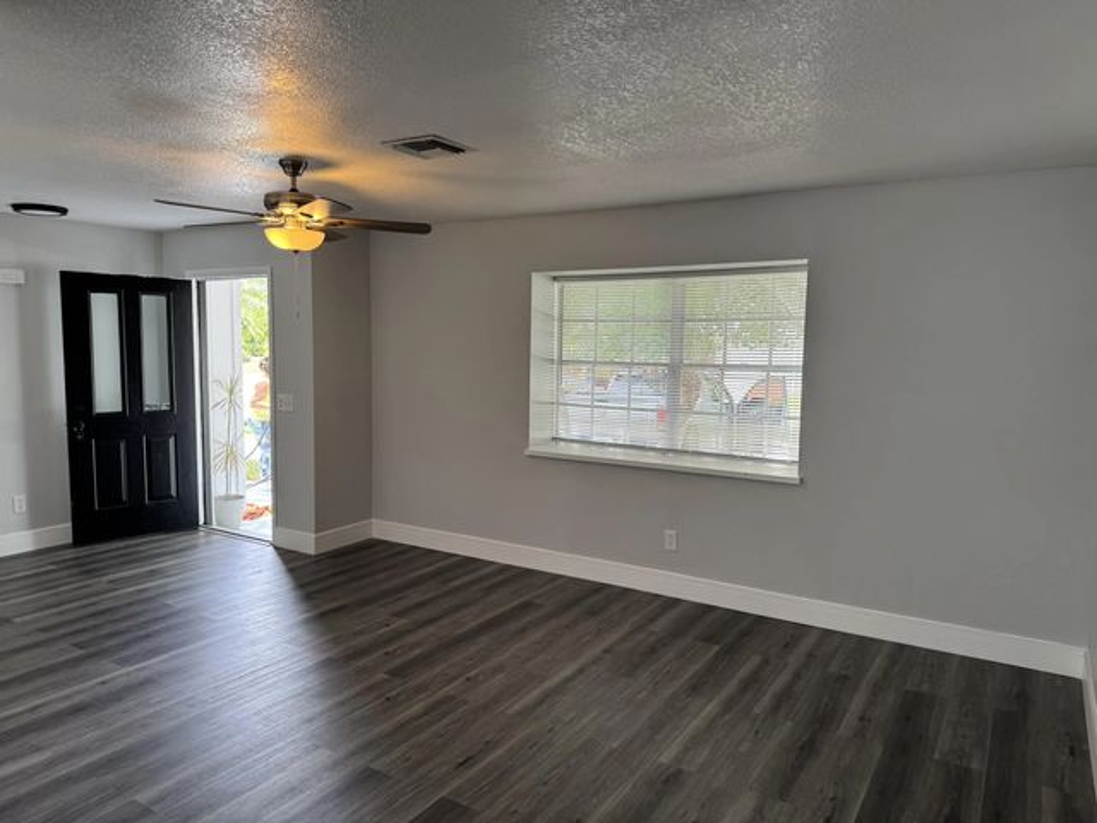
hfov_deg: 71.6
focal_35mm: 24
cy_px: 412
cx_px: 548
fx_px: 761
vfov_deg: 56.8
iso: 80
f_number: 1.78
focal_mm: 6.76
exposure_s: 1/120
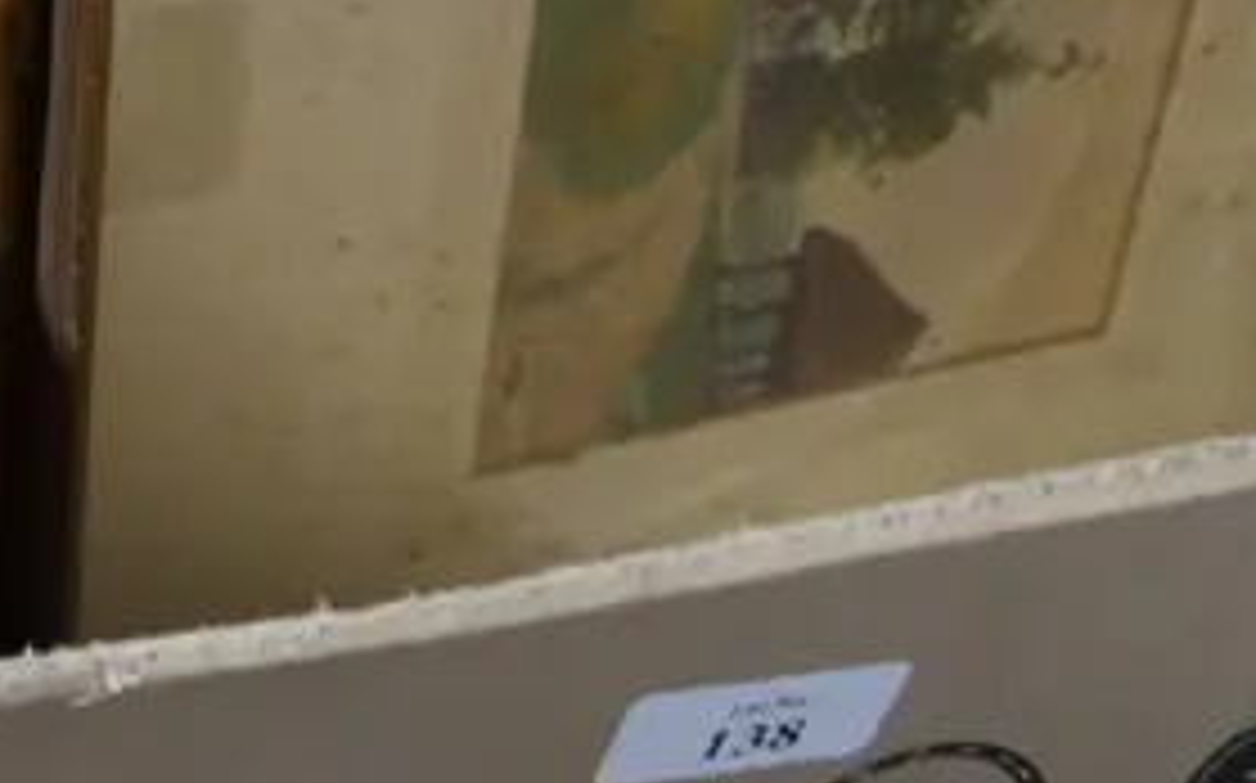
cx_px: 410
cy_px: -549
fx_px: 3729
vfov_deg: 11.3
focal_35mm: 109
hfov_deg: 19.1
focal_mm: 14
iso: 2000
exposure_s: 1/60
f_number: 3.5
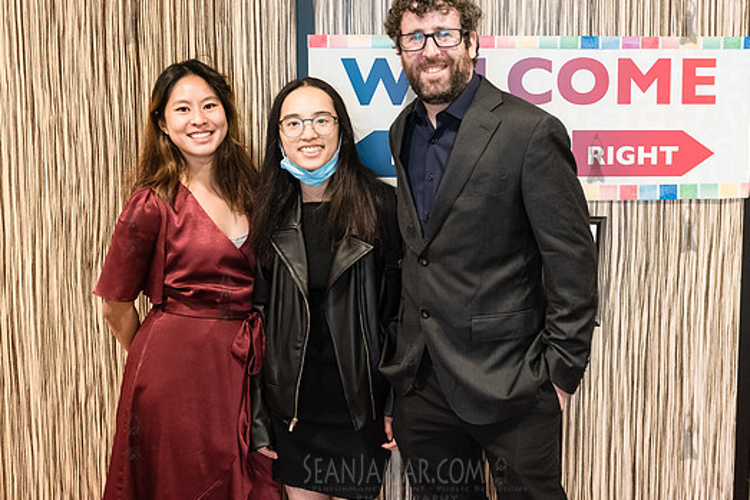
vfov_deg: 31.1
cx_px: 418
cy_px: 201
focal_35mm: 43
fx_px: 896
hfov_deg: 45.3
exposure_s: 1/125
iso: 4000
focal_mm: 32
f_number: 3.5
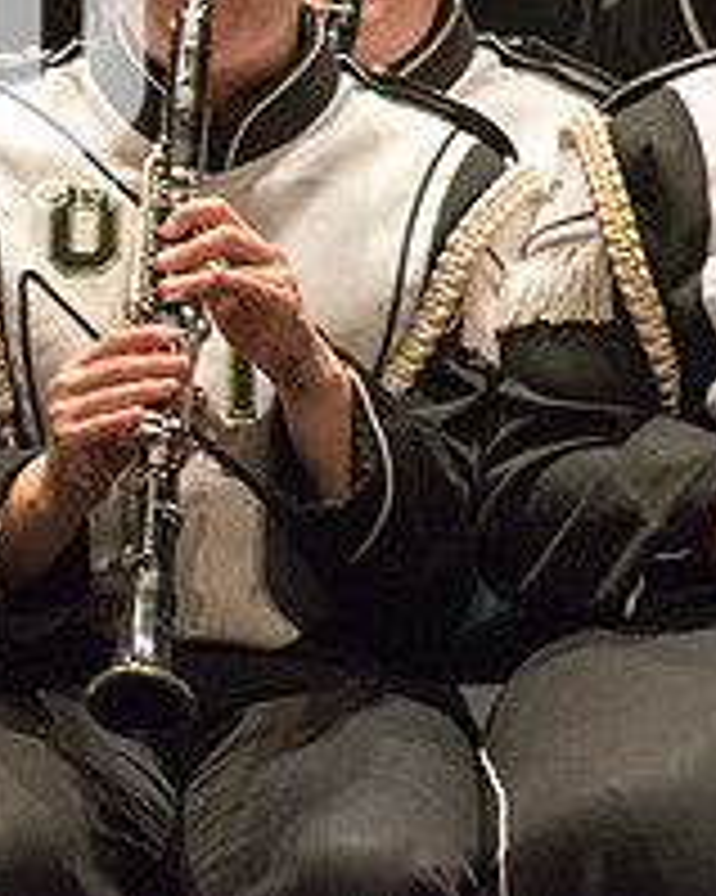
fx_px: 43607
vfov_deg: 1.2
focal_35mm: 1645
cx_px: -194
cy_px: 34
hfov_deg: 0.9
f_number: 5.6
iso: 4000
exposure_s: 1/320
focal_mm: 600
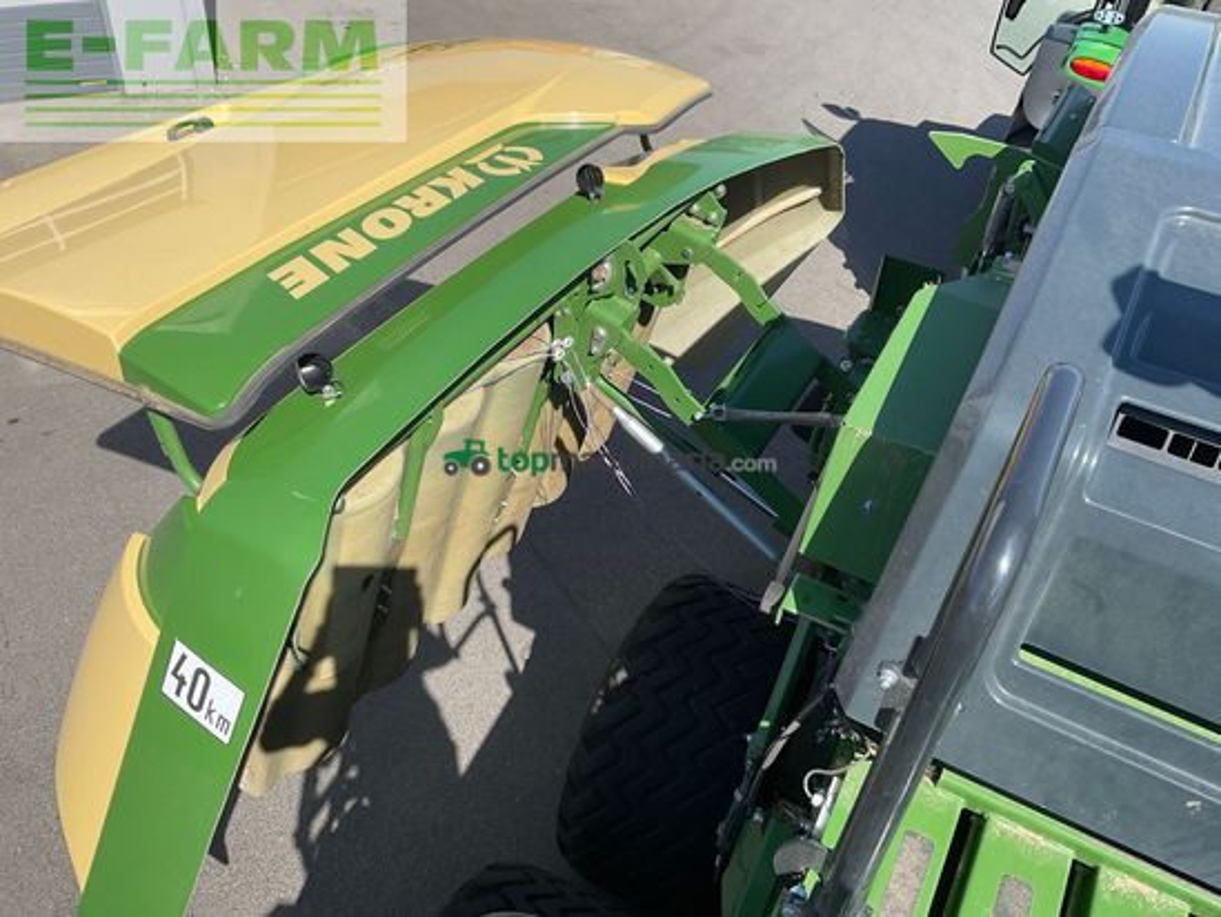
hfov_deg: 61.6
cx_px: 610
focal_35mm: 29
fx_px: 1023
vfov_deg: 48.2
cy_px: 458
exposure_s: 1/1848
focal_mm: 3
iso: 16
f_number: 1.8
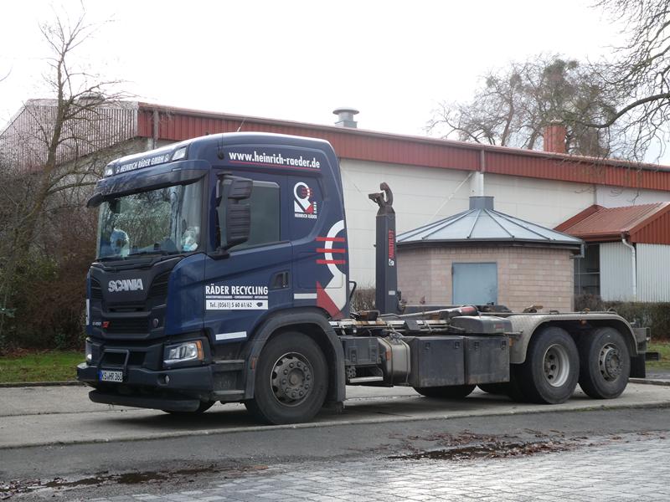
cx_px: 335
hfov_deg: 38.2
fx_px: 968
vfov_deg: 29.1
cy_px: 251
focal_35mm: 50
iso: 80
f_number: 4.1
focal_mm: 9
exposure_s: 1/100
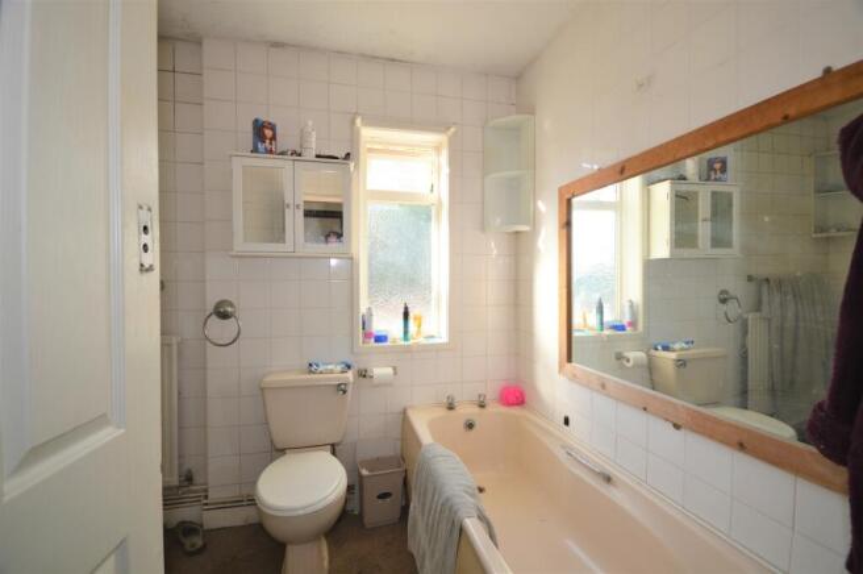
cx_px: 432
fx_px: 359
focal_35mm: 15
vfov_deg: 77.2
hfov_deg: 100.4
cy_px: 287
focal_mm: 10
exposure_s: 1/60
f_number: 4
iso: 110
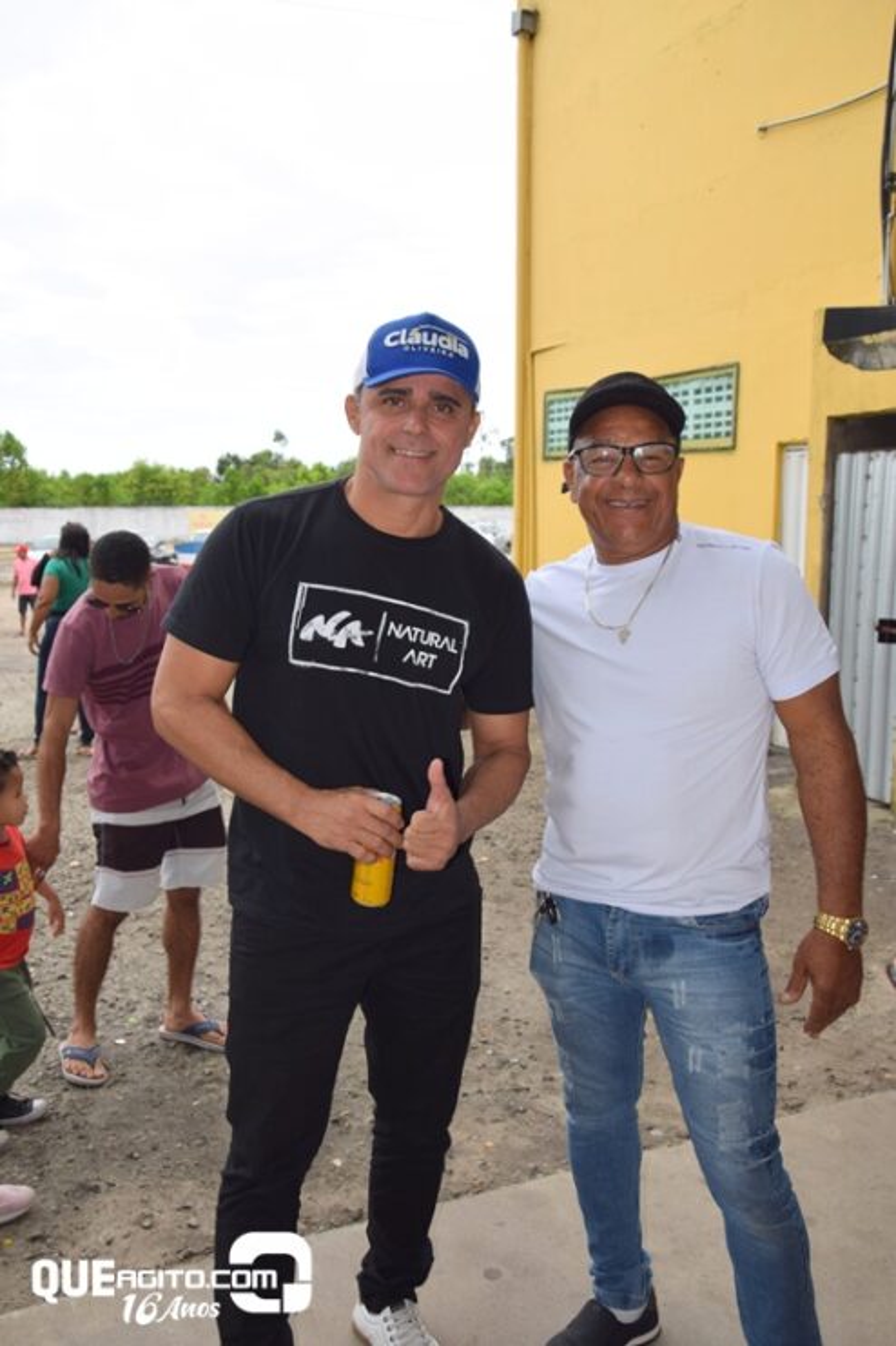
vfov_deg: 67.4
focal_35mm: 27
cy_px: 673
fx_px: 1009
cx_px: 448
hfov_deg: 47.9
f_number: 6.3
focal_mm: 18
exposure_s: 1/160
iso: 100
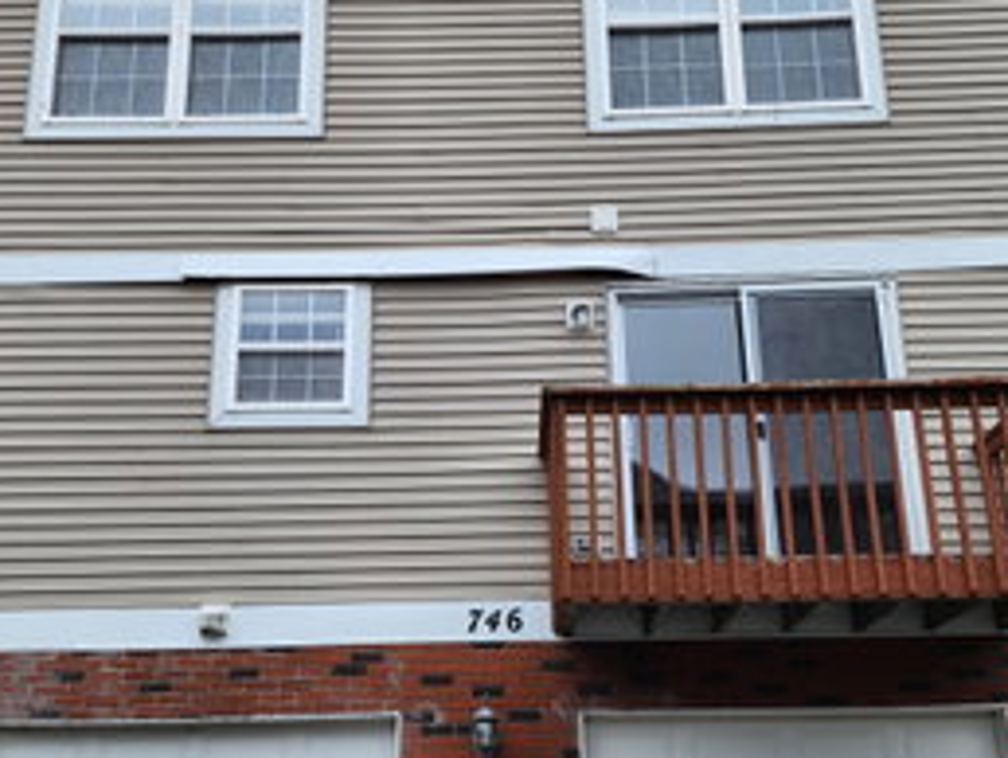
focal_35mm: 38
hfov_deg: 48.9
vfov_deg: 37.6
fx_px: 1108
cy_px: 473
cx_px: 514
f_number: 1.8
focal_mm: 6.4
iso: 12
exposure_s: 1/322
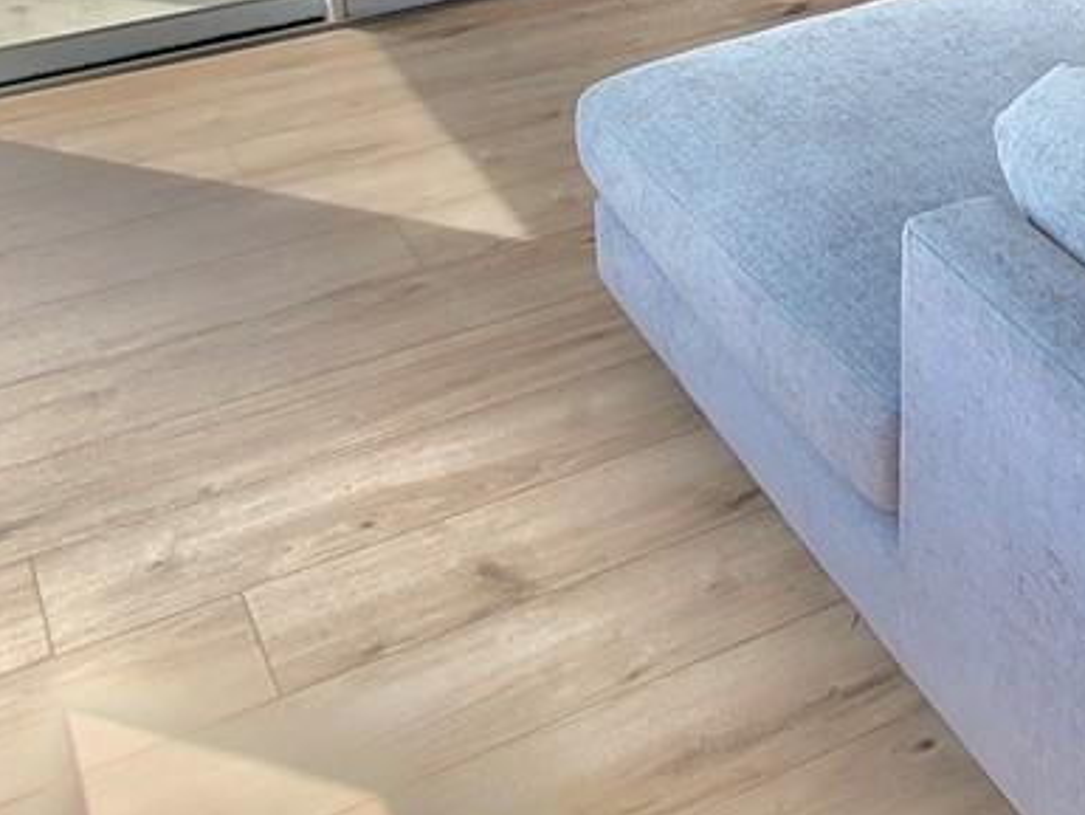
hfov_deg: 33.0
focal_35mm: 54
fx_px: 1693
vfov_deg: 24.0
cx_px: 1054
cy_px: -217
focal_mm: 2.2
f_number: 2.2
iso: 64
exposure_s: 1/229
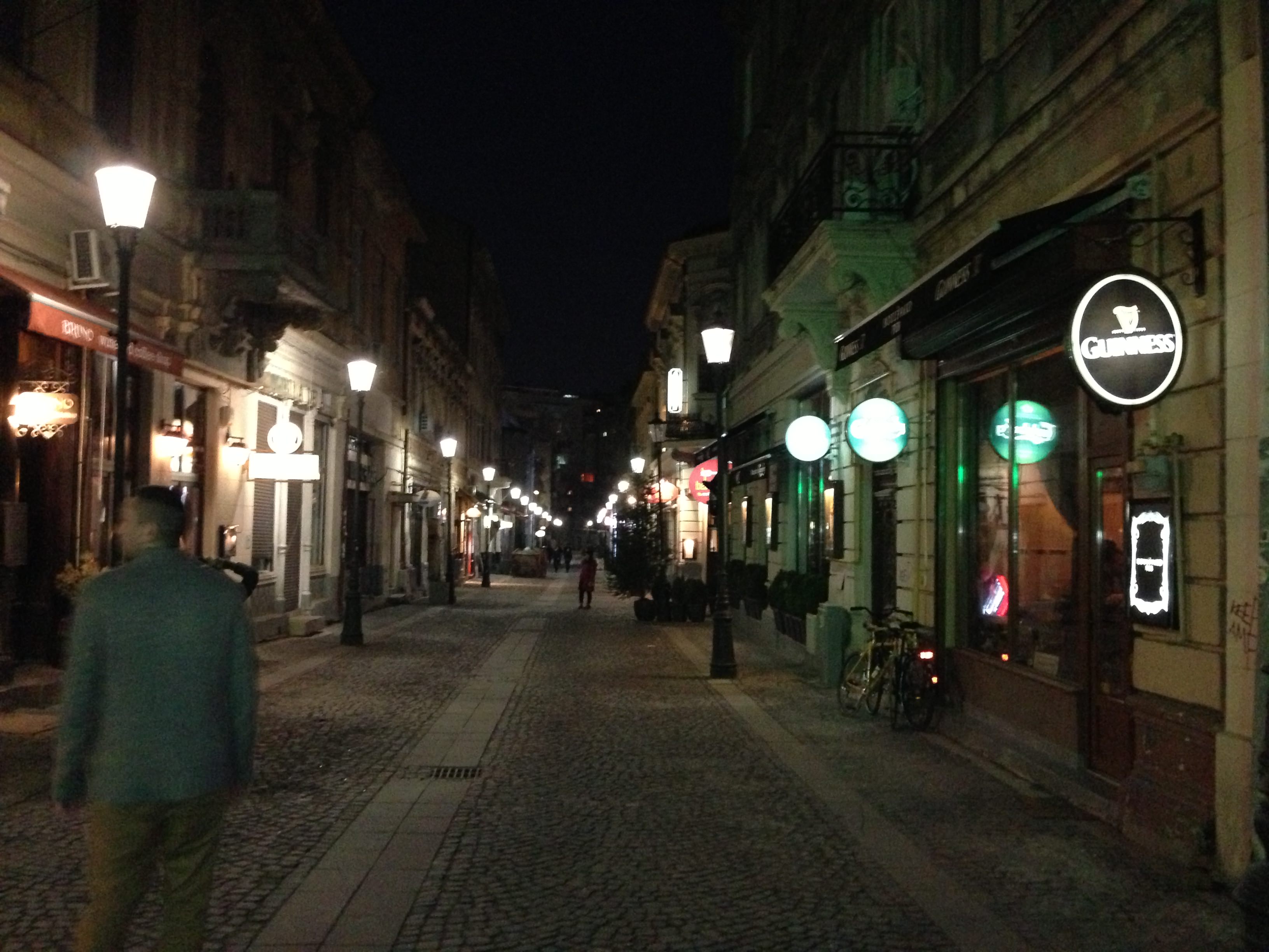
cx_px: 634
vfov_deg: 42.9
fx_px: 1210
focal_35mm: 33
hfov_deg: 55.4
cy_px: 476
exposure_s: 1/16
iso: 800
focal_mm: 4.13
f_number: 2.4
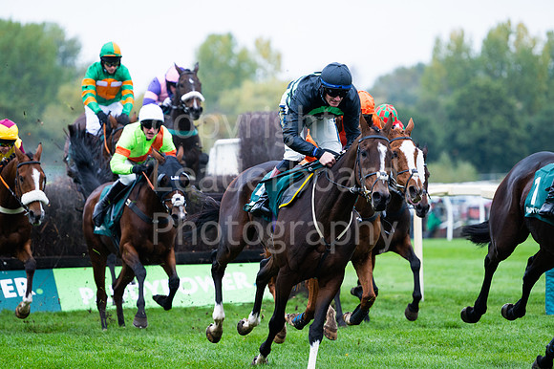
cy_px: 184
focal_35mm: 230
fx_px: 3537
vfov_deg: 6.0
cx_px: 277
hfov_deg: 9.0
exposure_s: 1/1000
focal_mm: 230
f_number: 4
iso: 800
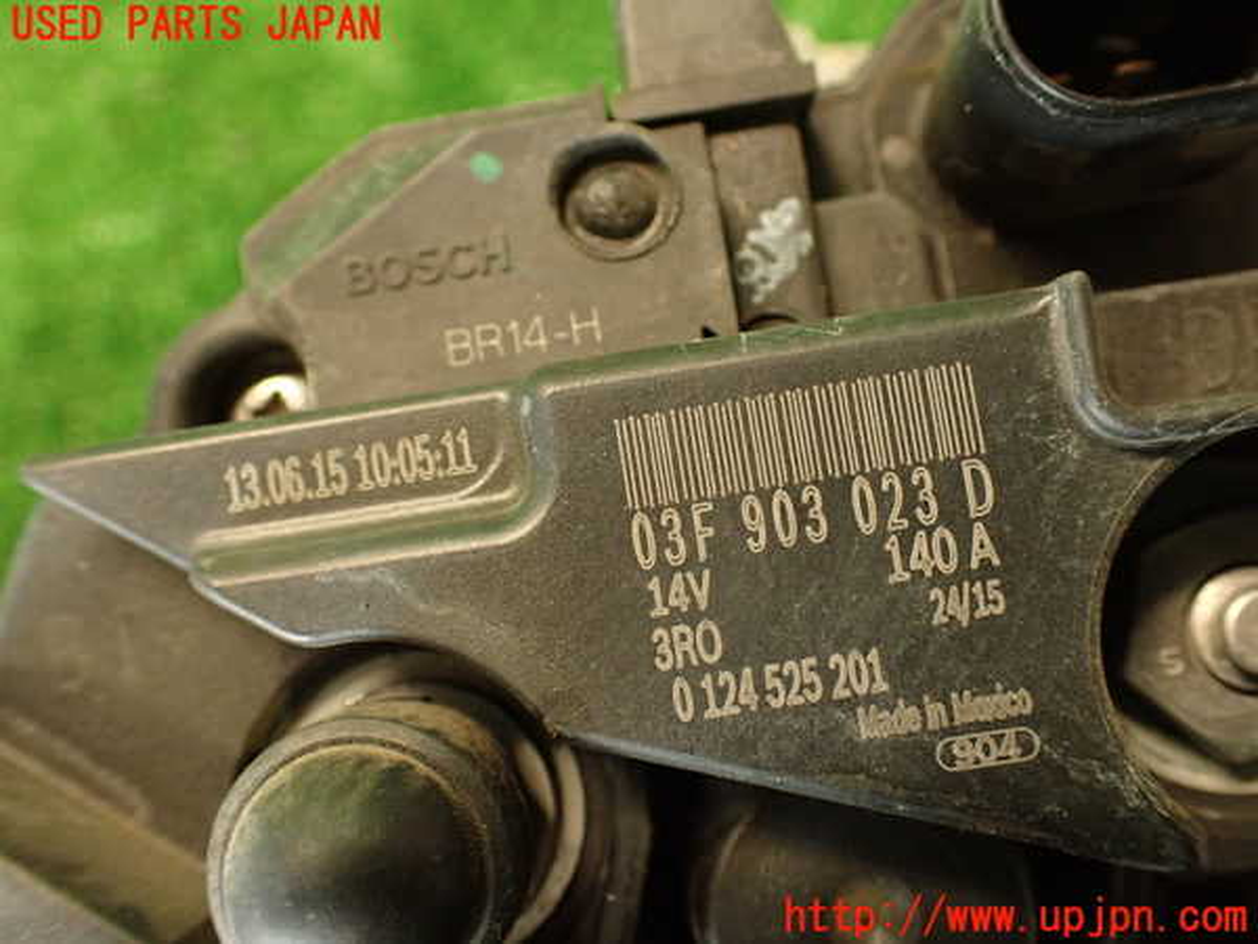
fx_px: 1163
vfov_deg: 44.2
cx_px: 629
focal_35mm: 32
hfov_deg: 56.8
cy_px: 472
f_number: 2.4
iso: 640
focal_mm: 5.79
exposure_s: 1/30
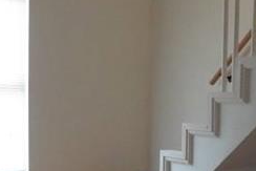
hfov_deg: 31.7
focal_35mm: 63
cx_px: 165
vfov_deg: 21.1
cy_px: 154
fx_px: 448
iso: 4000
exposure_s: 1/160
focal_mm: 10
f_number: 4
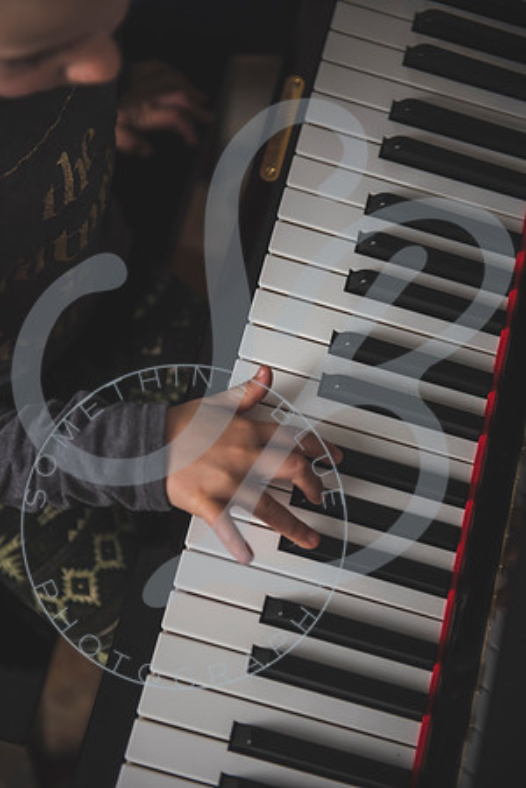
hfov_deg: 19.5
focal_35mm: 70
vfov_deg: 28.8
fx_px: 1534
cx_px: 263
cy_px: 394
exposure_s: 1/125
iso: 100
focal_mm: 70
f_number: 2.8
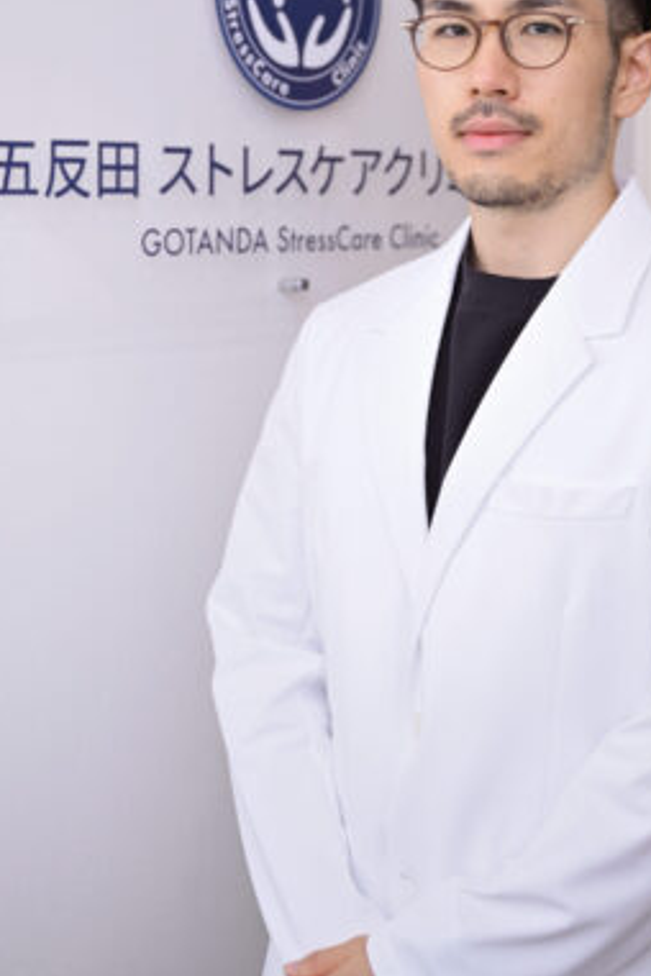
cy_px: 241
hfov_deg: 18.4
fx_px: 2007
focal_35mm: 74
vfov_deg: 27.0
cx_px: 332
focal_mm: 44
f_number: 2.8
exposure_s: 1/80
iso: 100
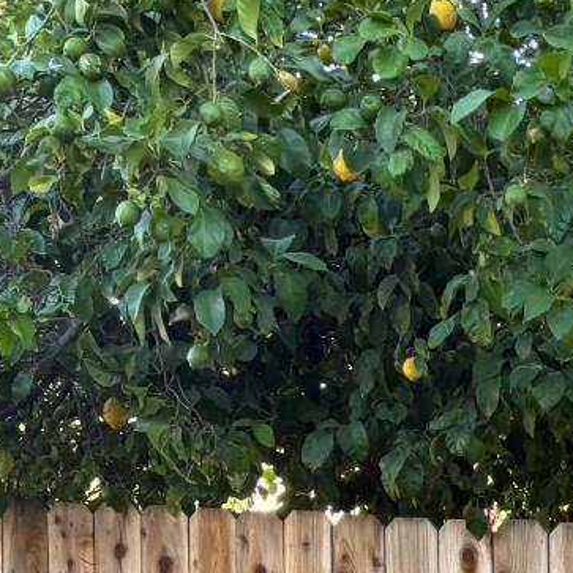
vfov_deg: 16.7
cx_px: 947
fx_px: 1779
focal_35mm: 95
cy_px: 856
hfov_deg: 16.2
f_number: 1.6
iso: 125
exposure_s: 1/228
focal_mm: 5.96
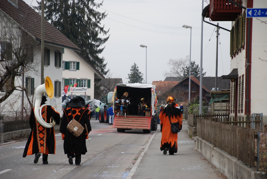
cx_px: 134
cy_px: 90
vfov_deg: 9.2
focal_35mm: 150
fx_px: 1114
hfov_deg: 13.7
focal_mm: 100
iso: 200
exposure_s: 1/250
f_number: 5.6
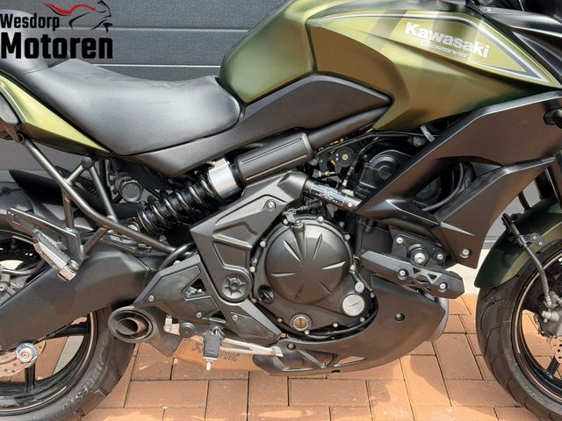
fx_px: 779
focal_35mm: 48
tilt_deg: -27.1
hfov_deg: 39.7
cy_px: 210
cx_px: 281
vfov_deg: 30.3
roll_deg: -0.7
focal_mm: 6.76
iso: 100
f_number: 1.78
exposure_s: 1/1307
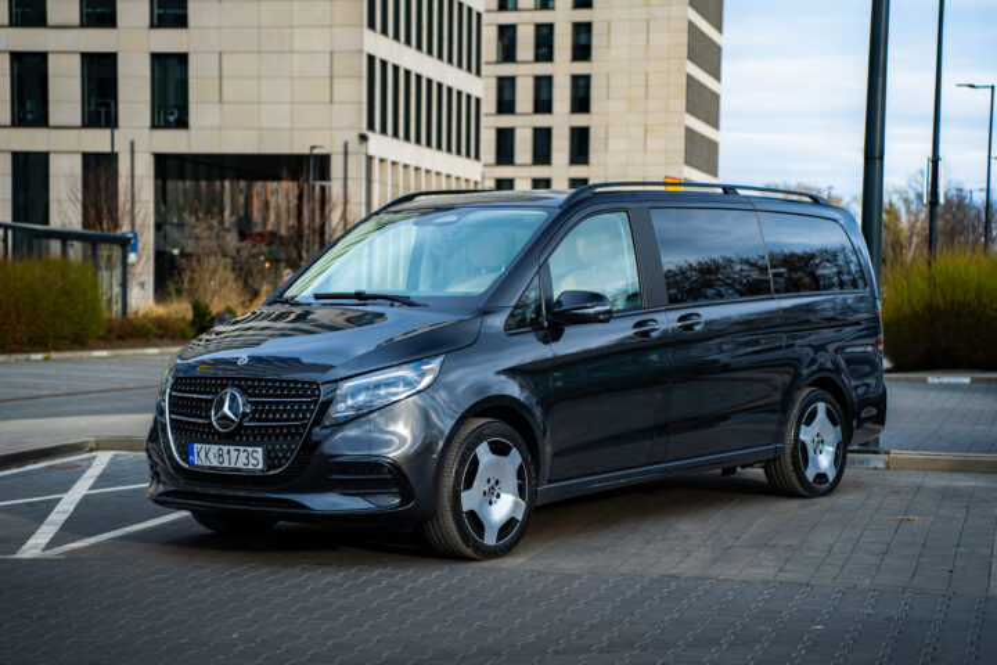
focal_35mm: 68
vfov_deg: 20.0
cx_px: 498
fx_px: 1883
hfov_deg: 29.7
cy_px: 332
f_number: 2.8
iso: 100
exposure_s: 1/320
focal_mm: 68
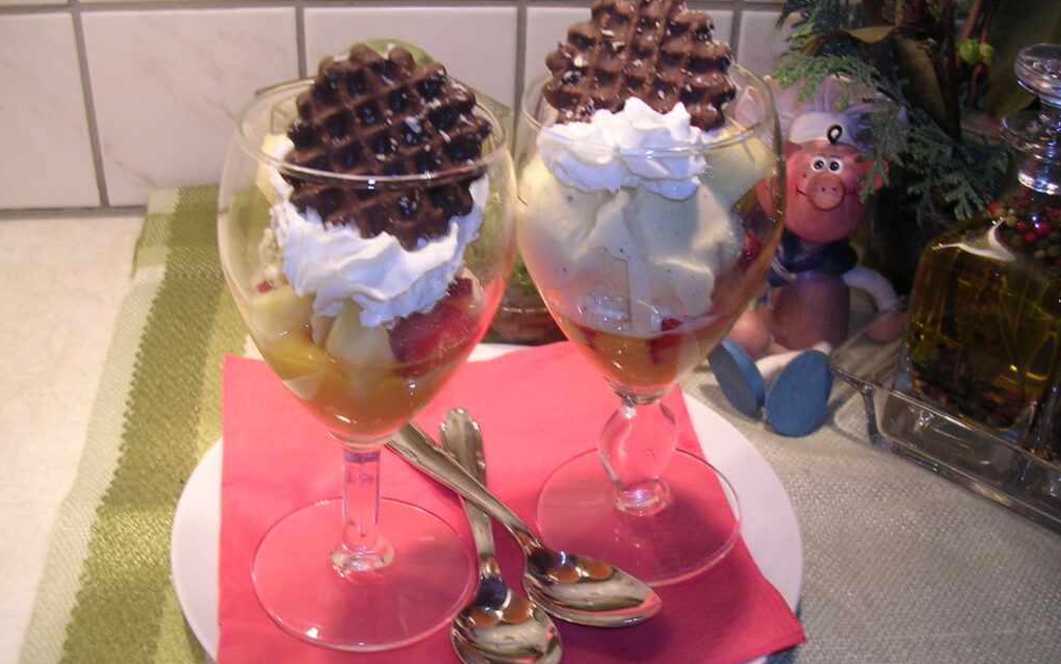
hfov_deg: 48.2
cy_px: 364
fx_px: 1186
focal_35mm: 41
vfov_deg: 31.2
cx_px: 536
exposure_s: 1/33.1
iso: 100
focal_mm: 5.8
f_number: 2.8
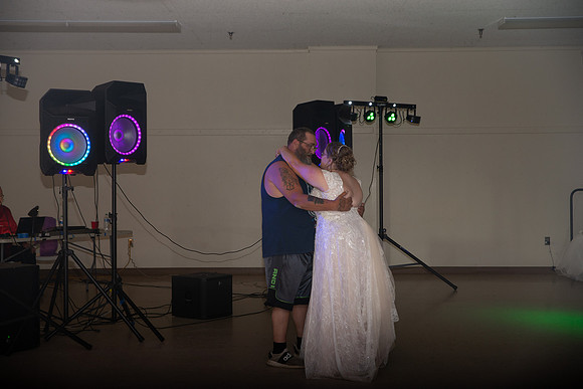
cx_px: 292
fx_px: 1004
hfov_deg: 32.4
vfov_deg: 21.9
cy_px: 194
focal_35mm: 62
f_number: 3.5
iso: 800
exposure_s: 1/125
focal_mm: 62
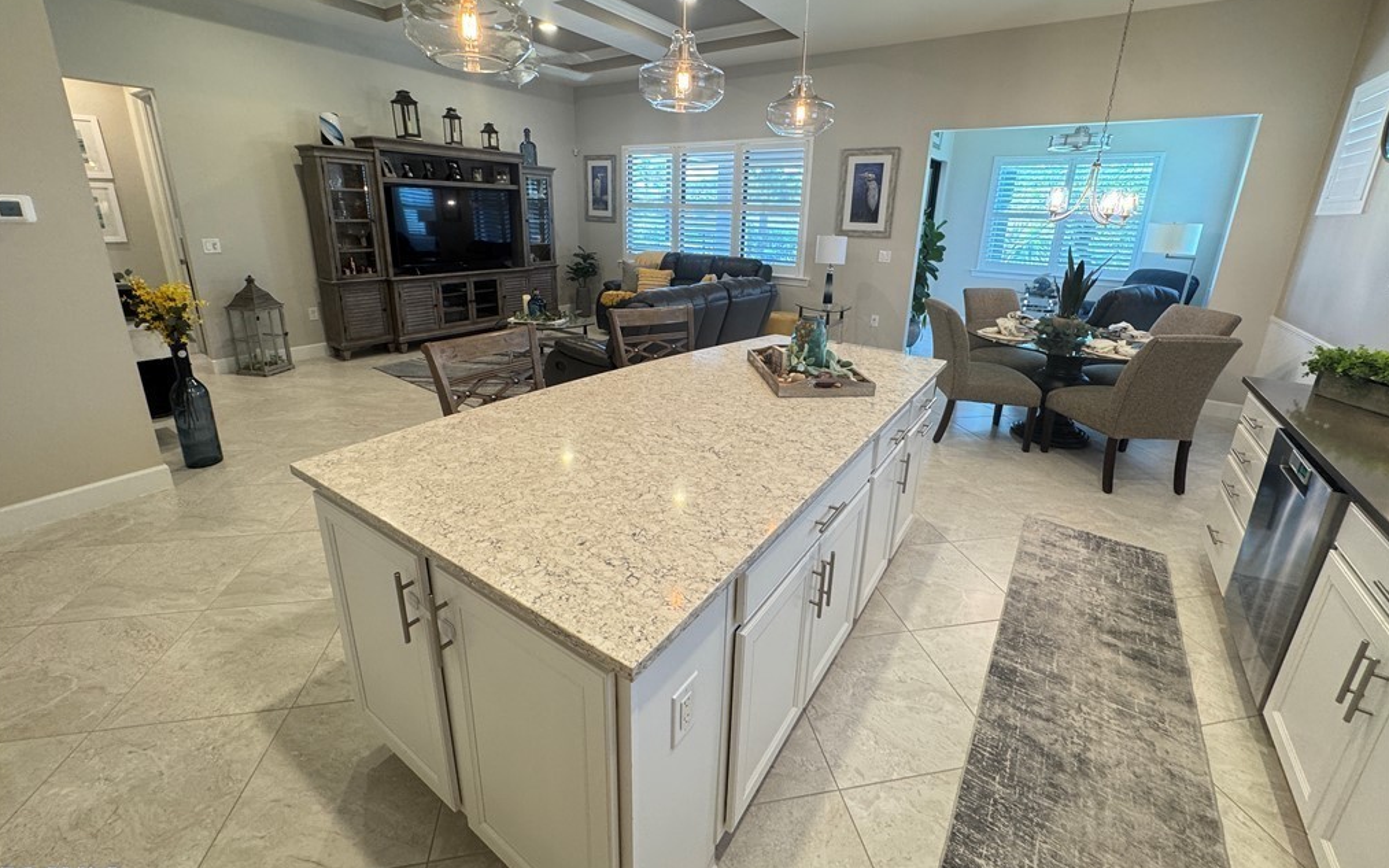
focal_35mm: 15
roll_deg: -1.9
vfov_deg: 74.4
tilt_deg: -16.4
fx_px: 568
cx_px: 694
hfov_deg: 101.5
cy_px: 376
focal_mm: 2.22
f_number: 2.2
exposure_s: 1/60
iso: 200
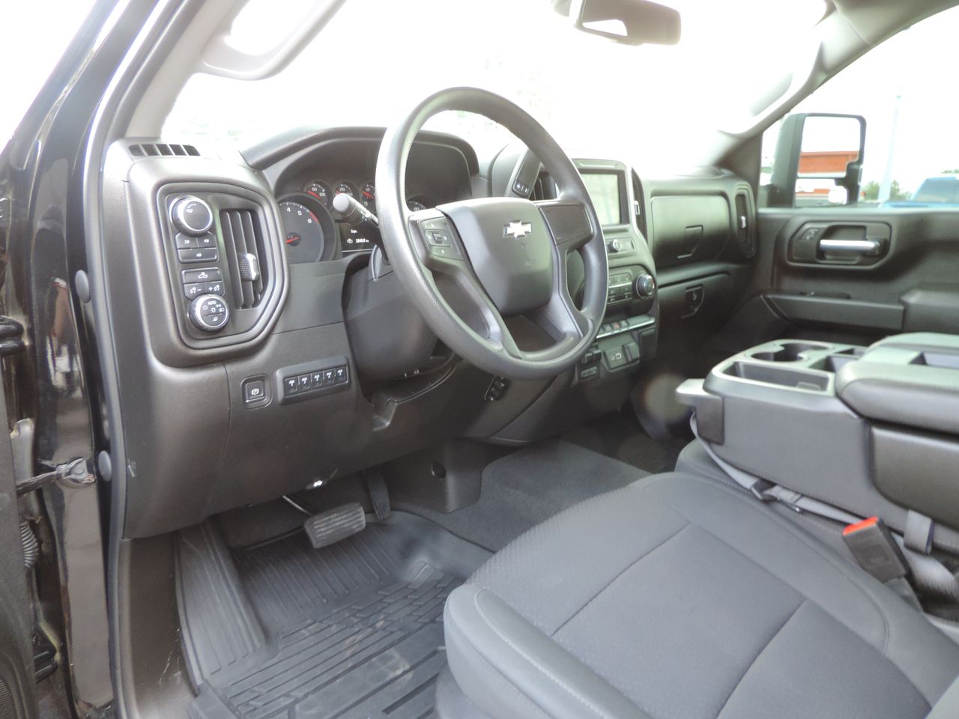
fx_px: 665
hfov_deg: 71.6
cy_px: 360
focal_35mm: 24
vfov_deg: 56.8
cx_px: 480
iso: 360
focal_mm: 4.3
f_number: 3
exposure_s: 1/30
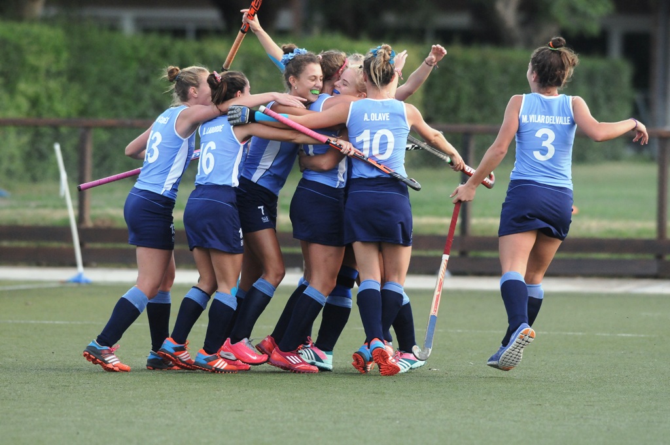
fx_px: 8364
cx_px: 335
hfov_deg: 4.6
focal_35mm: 450
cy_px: 222
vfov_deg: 3.0
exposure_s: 1/800
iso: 1000
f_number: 4.5
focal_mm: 300
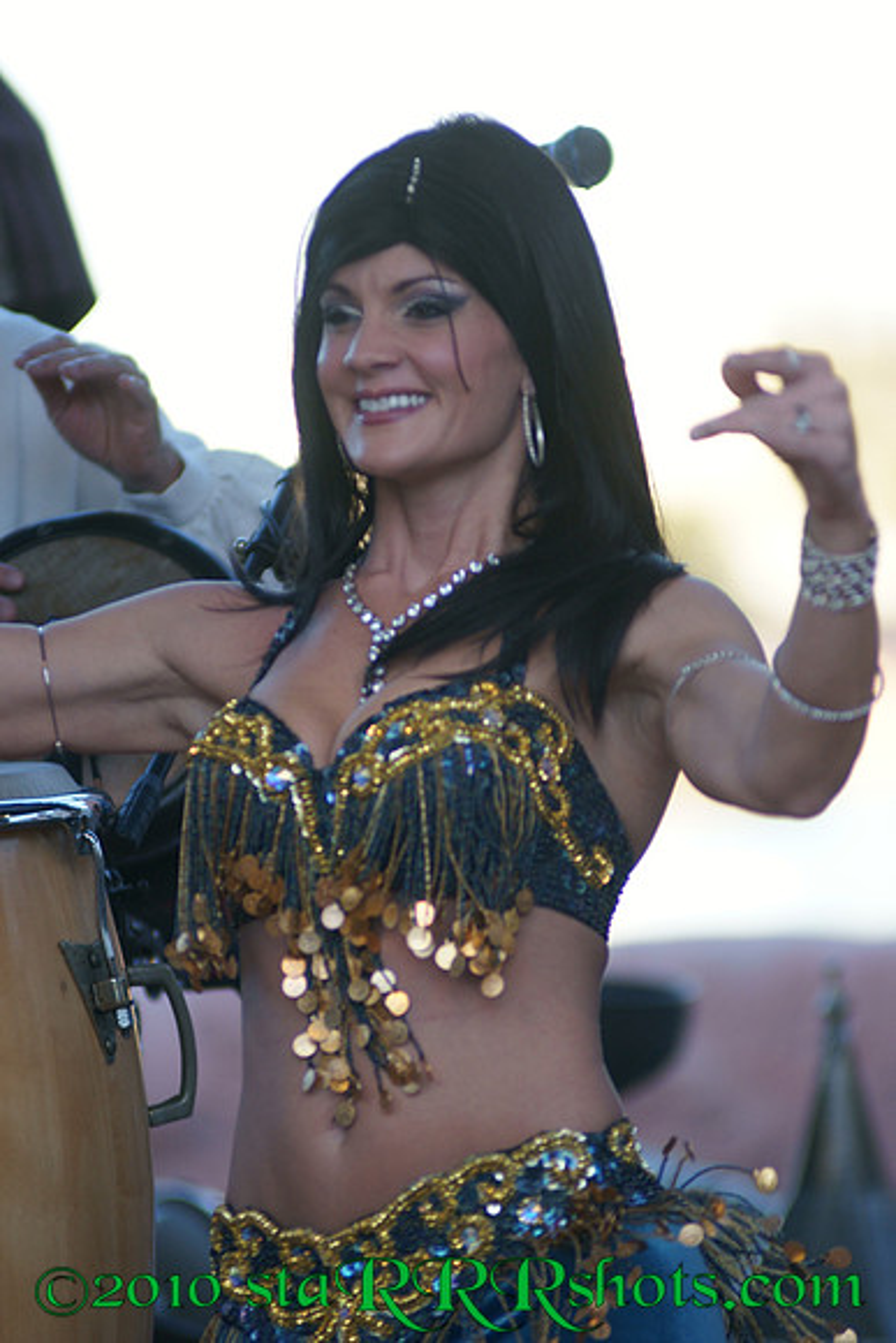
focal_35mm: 300
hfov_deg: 4.6
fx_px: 11192
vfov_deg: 6.9
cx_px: 448
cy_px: 672
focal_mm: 200
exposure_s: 1/320
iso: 400
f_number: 2.8
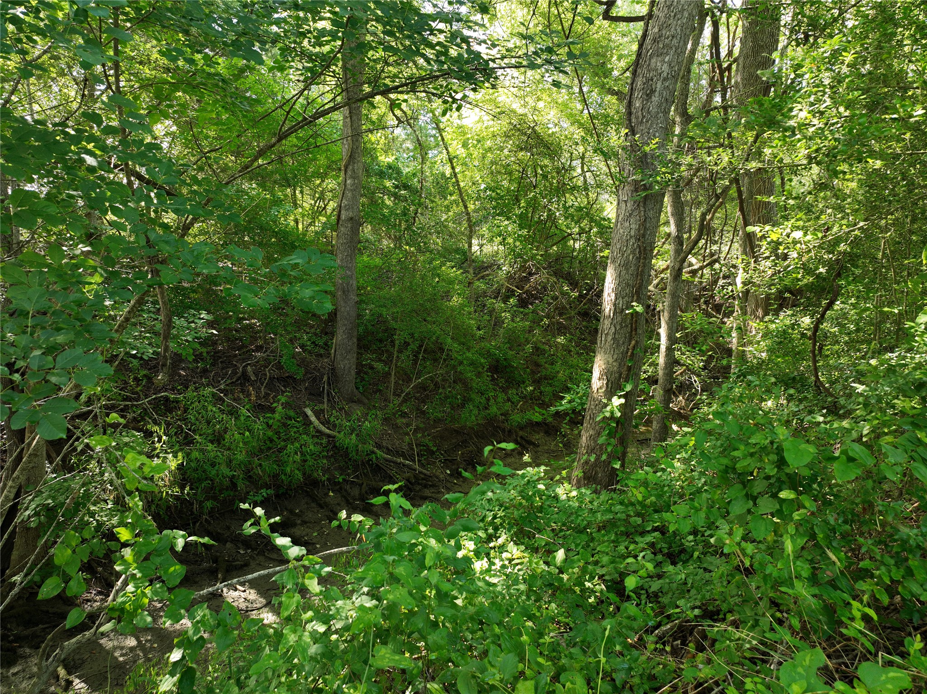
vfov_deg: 56.8
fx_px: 642
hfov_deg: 71.6
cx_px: 464
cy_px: 347
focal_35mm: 24
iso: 100
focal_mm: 12.29
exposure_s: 1/60
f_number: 2.8
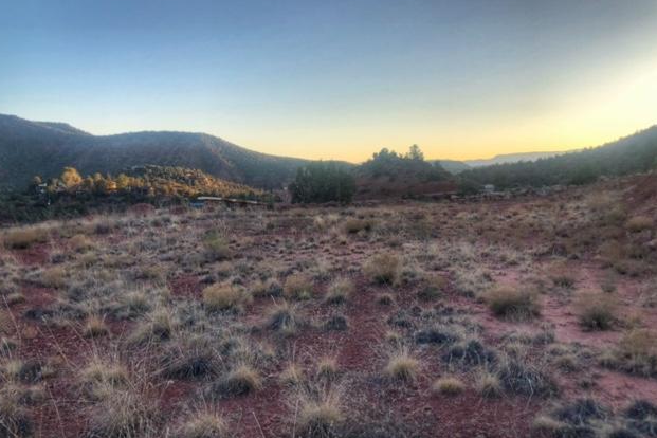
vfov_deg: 43.6
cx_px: 330
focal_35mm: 30
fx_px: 547
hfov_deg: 61.9
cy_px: 237
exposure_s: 1/774
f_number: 1.8
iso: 20
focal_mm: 3.99
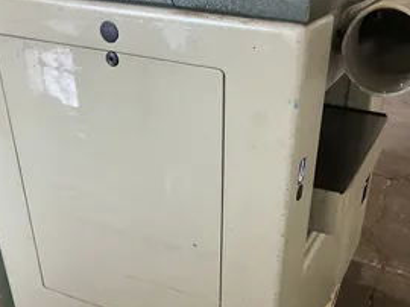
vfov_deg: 33.0
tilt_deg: -31.2
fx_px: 509
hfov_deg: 43.6
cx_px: 252
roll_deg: -3.8
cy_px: 222
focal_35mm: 43
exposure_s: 1/60
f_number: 1.8
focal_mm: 3
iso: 200
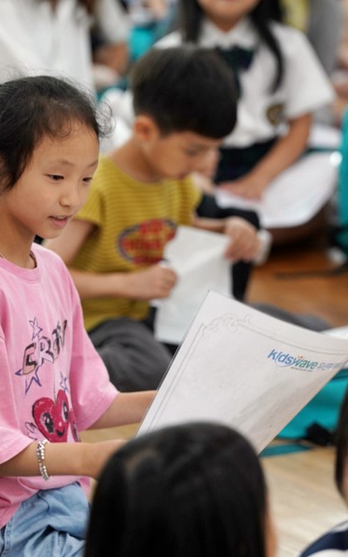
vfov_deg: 8.8
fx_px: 3612
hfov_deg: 5.5
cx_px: 65
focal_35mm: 238
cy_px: 279
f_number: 4
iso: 1250
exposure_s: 1/160
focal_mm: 155
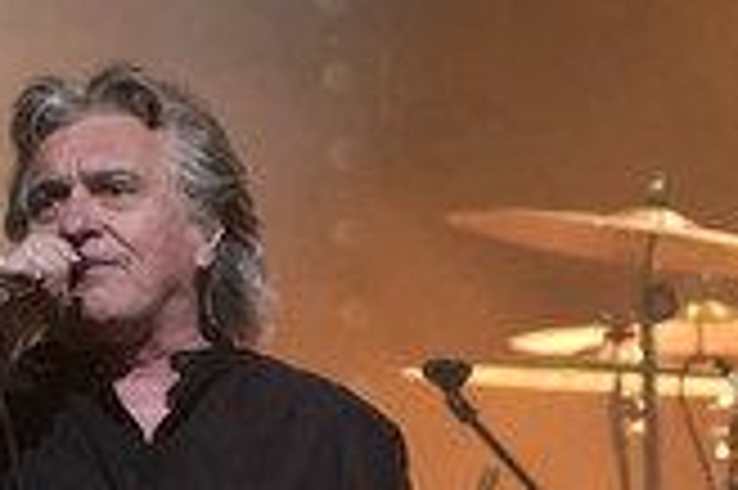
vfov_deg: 1.7
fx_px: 16117
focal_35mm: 787
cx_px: -232
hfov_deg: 2.6
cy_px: 517
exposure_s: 1/125
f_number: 7.1
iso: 3200
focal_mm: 286
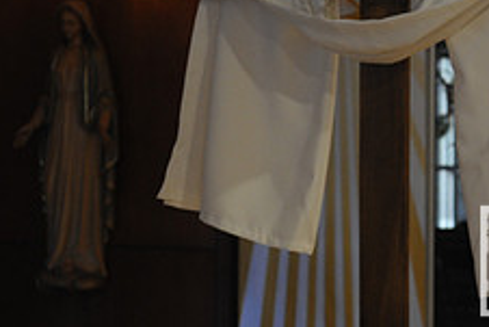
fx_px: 1672
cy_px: 108
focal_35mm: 123
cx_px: 606
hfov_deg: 15.9
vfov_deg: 11.2
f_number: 5.6
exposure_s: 1/40
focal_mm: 48
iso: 1600
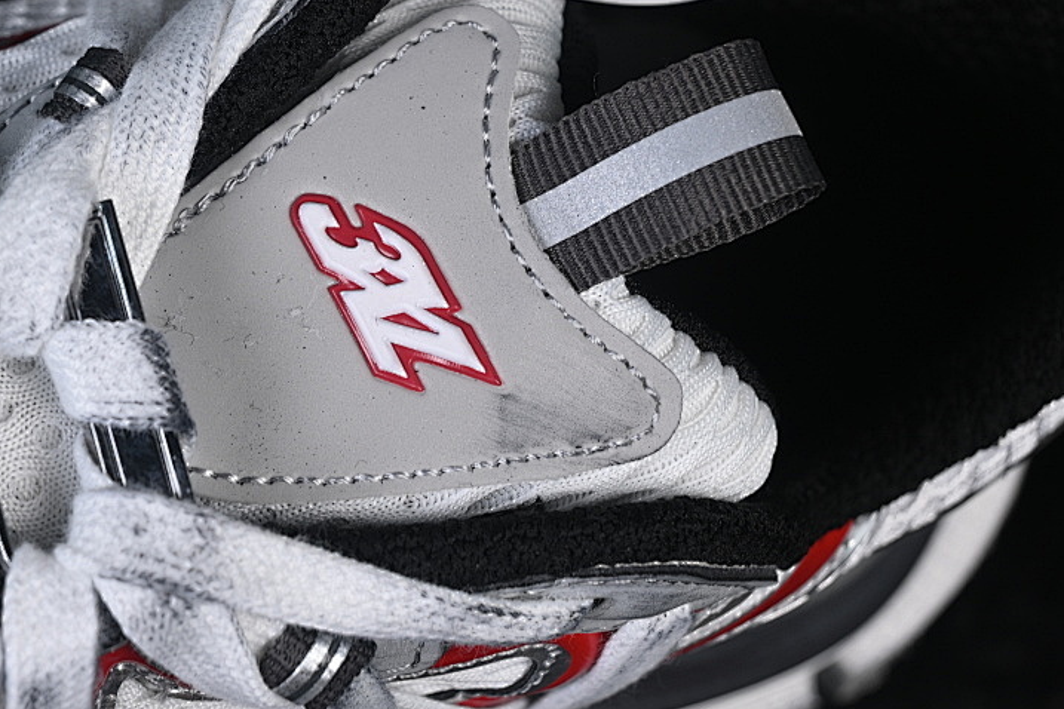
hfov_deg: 18.0
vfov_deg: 12.1
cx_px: 326
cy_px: 295
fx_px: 3340
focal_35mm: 113
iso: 160
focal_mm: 50
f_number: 7.1
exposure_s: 1/80
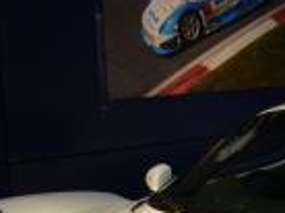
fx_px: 1003
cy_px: 261
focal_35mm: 122
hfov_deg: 15.8
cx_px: 289
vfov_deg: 11.8
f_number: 2.8
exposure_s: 1/125
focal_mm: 5.8
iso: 80
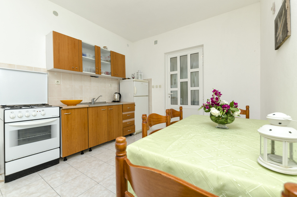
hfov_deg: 100.5
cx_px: 148
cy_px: 98
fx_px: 124
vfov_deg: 77.1
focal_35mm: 15
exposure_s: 1/160
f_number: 8
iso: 100
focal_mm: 10
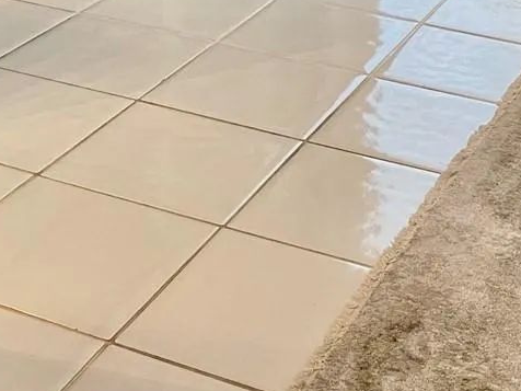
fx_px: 1264
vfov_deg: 15.9
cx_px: 213
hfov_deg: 23.3
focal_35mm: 84
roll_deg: -1.7
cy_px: -216
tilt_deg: -11.9
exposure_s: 1/60
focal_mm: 5.1
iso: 250
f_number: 1.6
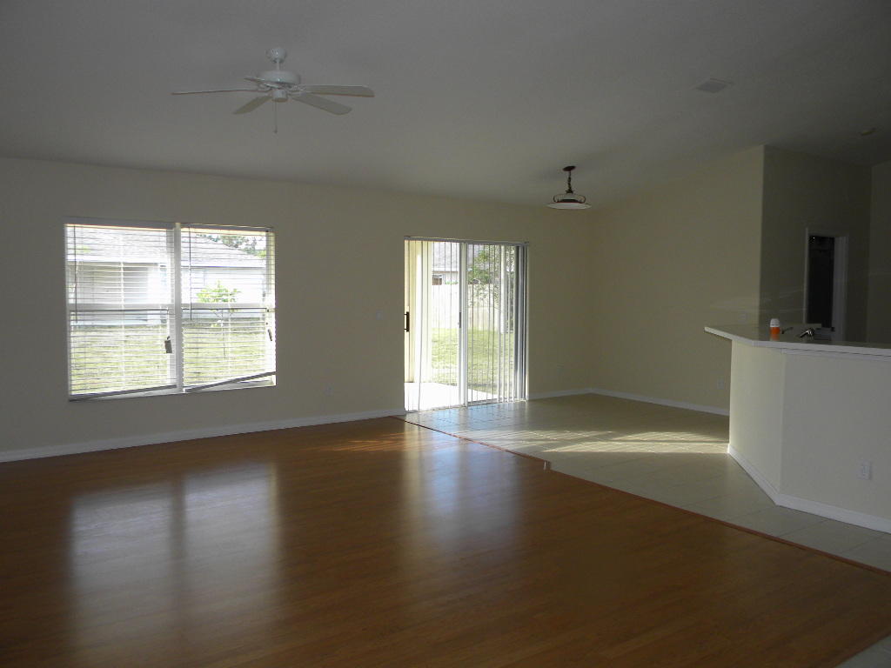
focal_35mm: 28
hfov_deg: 63.4
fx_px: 721
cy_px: 334
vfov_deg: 49.7
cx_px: 446
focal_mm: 5
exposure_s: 1/53.6
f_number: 3.5
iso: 100
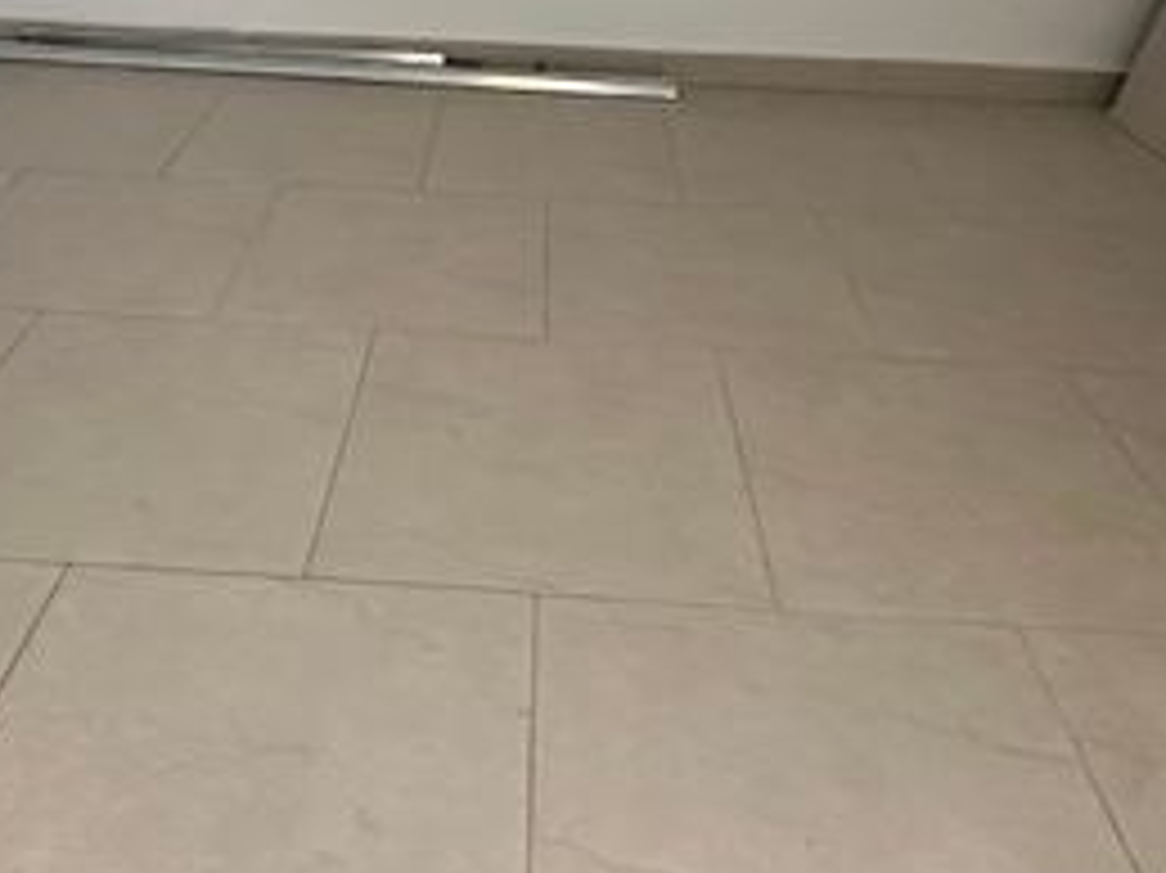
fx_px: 1212
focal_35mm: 36
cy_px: -184
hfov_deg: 51.2
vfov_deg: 32.5
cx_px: 506
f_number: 2.2
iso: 320
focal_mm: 2.22
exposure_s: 1/60
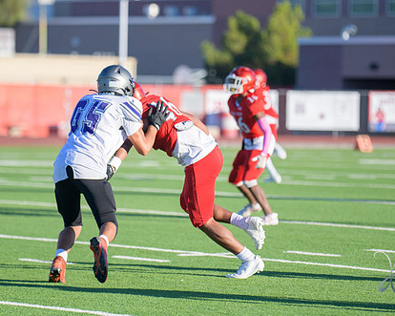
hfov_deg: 7.0
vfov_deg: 5.6
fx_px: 3226
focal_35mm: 276
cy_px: 137
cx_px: 199
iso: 400
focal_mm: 210
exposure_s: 1/6400
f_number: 2.8
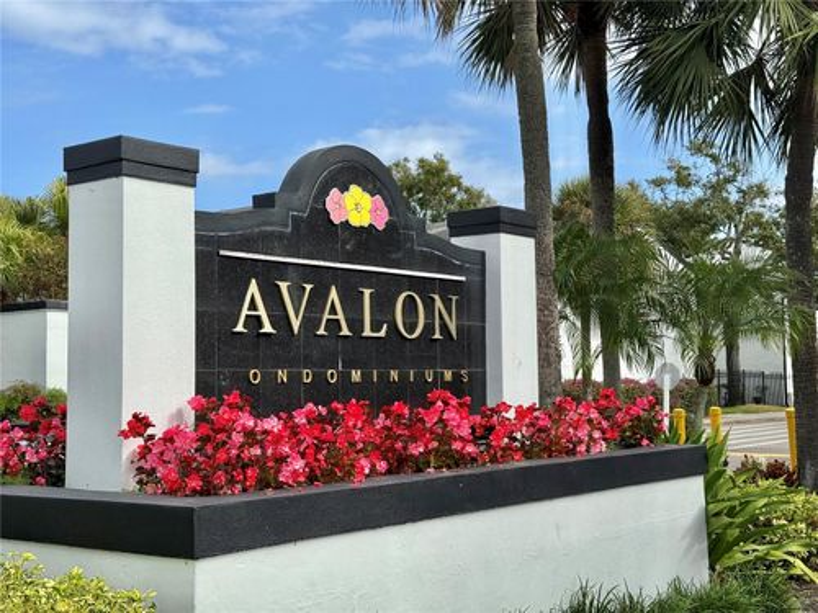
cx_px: 409
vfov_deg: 30.3
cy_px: 306
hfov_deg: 39.7
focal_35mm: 48
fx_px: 1134
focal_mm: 6.76
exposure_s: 1/4587
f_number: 1.78
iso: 80
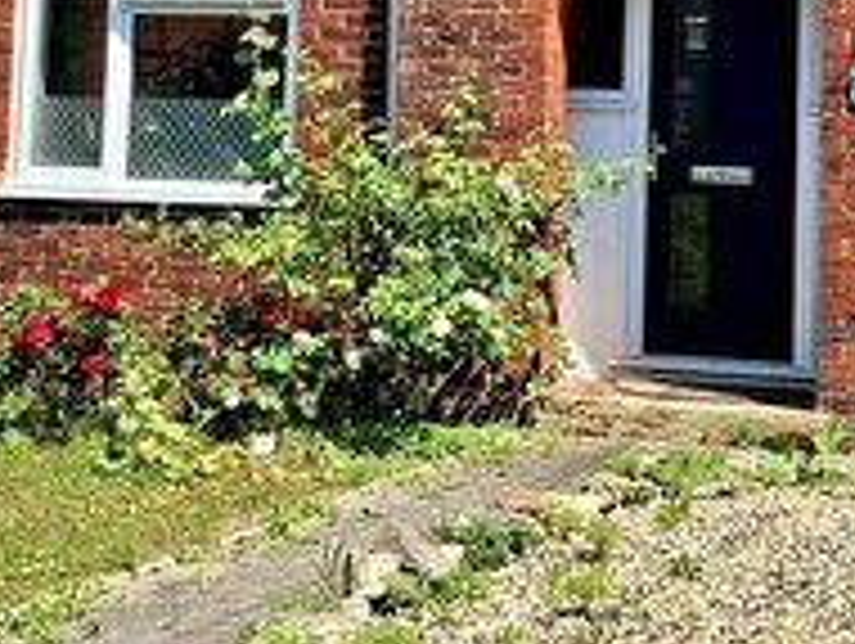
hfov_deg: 21.2
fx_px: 2275
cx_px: 544
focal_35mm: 92
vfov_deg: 15.6
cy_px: -79
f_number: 1.8
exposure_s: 1/1667
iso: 32
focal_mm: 4.69
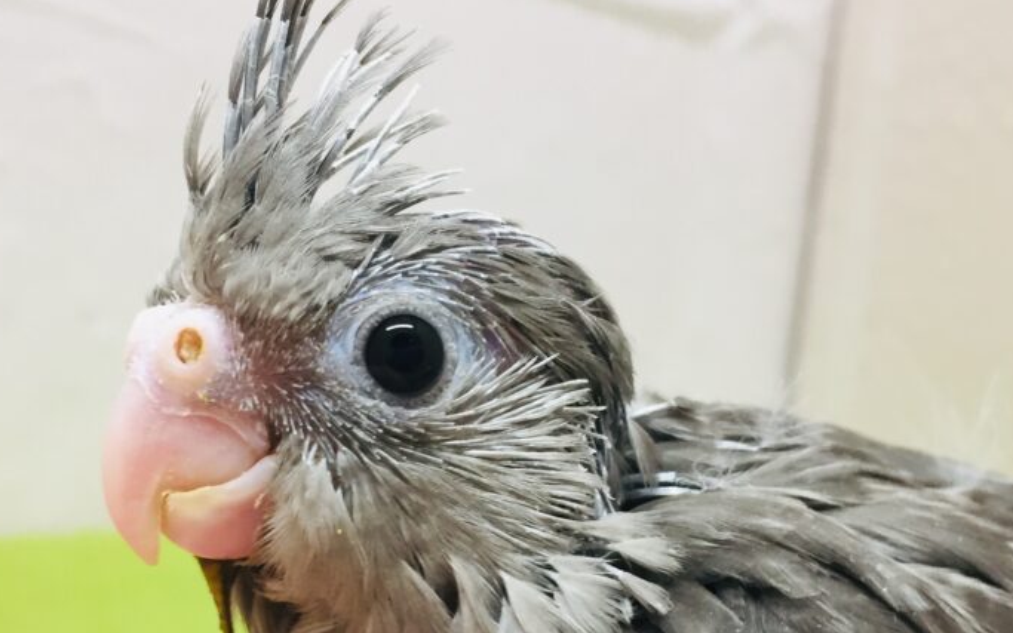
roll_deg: -4.1
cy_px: 473
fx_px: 1491
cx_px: 537
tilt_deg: -12.9
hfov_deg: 37.5
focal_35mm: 54
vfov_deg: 23.7
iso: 64
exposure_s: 1/30
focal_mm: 4.15
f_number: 2.2
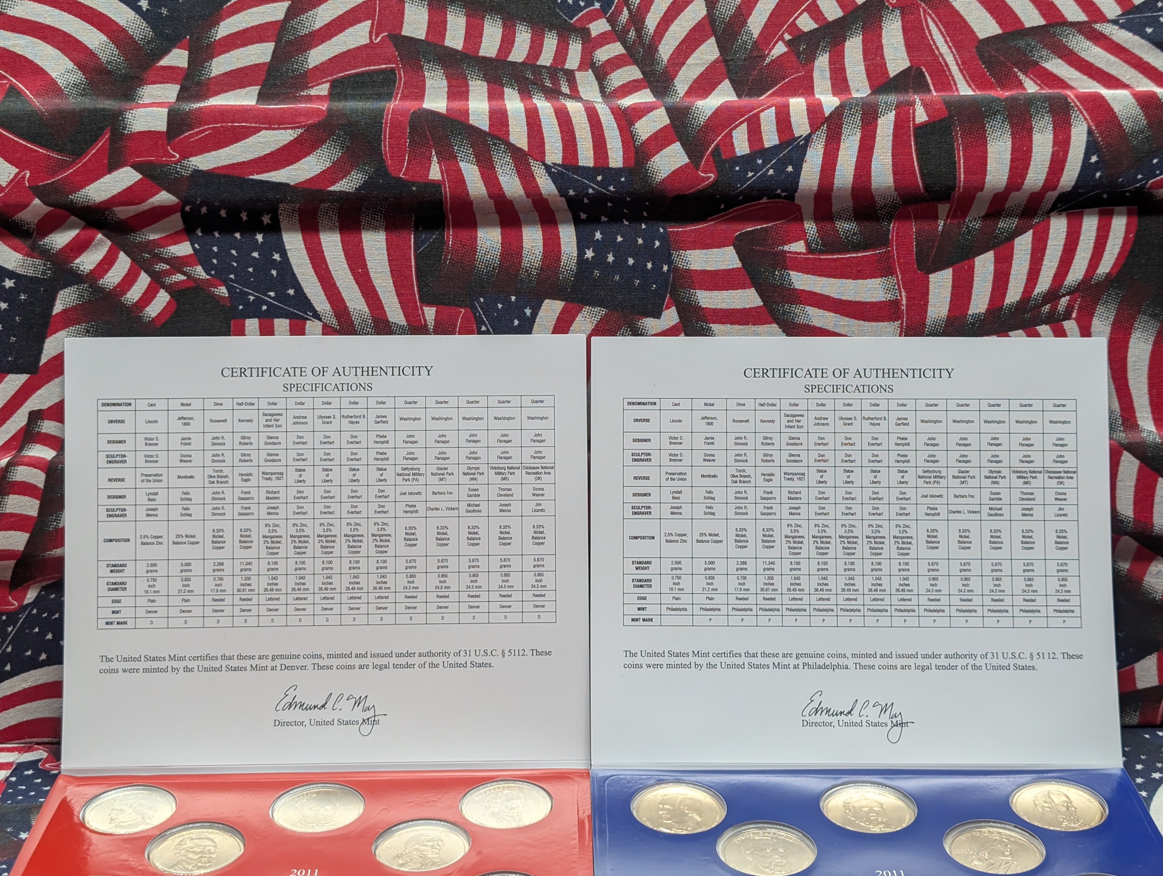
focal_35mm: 49
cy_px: 438
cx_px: 582
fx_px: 1649
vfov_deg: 29.7
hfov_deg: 38.9
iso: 133
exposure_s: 1/206
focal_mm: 6.9
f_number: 1.68
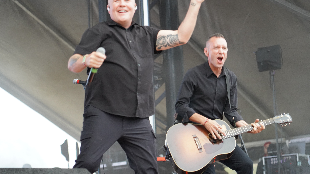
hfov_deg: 19.3
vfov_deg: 10.9
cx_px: 156
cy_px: 73
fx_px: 912
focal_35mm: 111
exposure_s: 1/160
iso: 5000
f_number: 4
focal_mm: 105
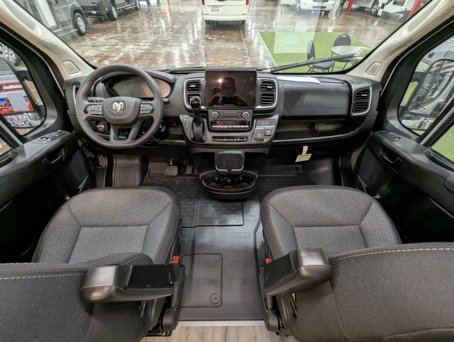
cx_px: 227
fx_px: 210
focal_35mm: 16
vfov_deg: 78.2
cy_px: 171
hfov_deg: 94.4
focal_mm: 2.35
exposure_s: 1/26.5
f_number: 2.2
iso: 225
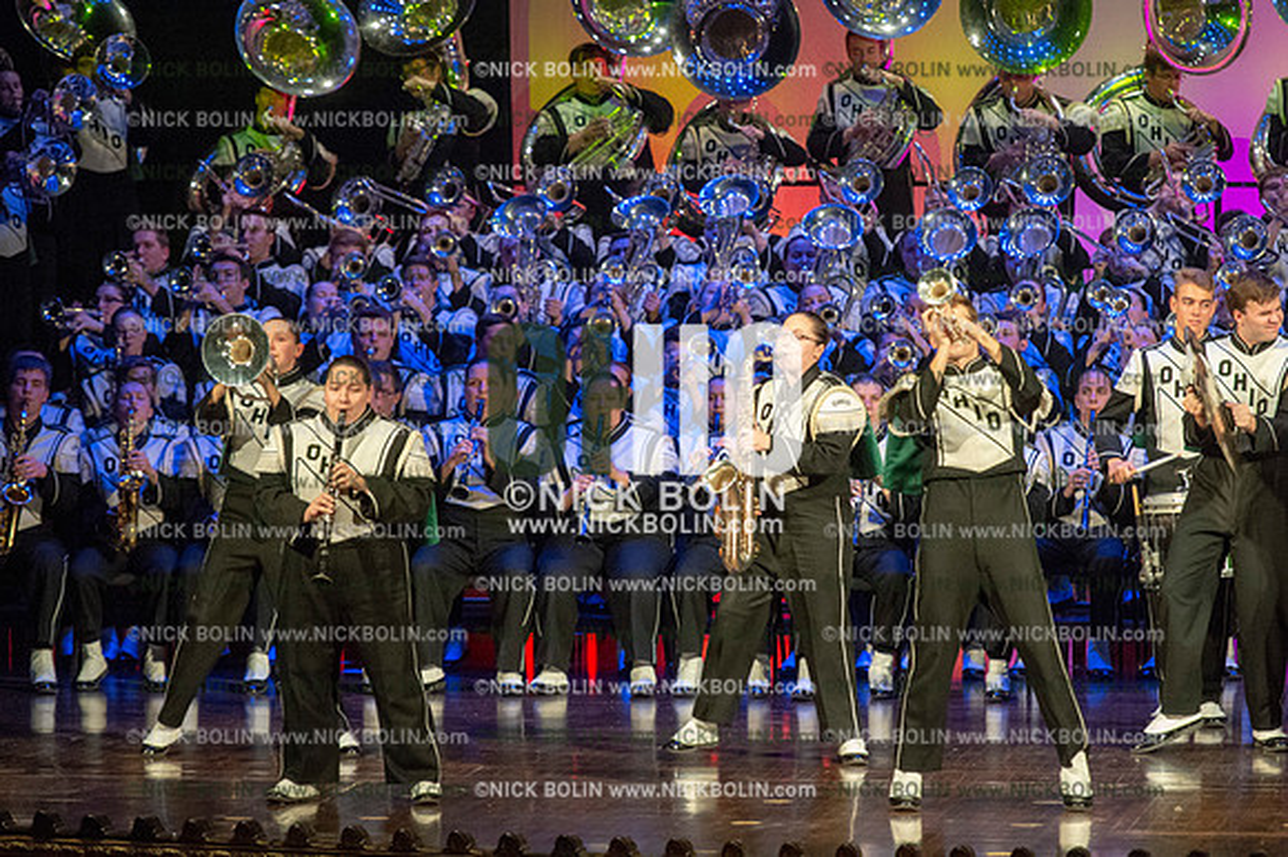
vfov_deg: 6.0
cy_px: 428
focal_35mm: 230
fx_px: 8224
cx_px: 644
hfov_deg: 9.0
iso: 8000
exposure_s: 1/250
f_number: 5.6
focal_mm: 230
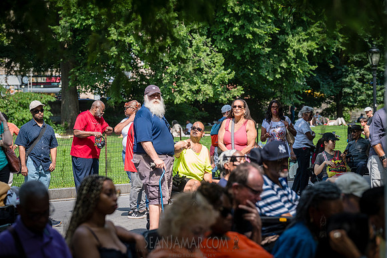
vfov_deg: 13.9
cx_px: 194
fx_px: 1053
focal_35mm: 98
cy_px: 129
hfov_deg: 20.8
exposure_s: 1/2000
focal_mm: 98
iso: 640
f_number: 4
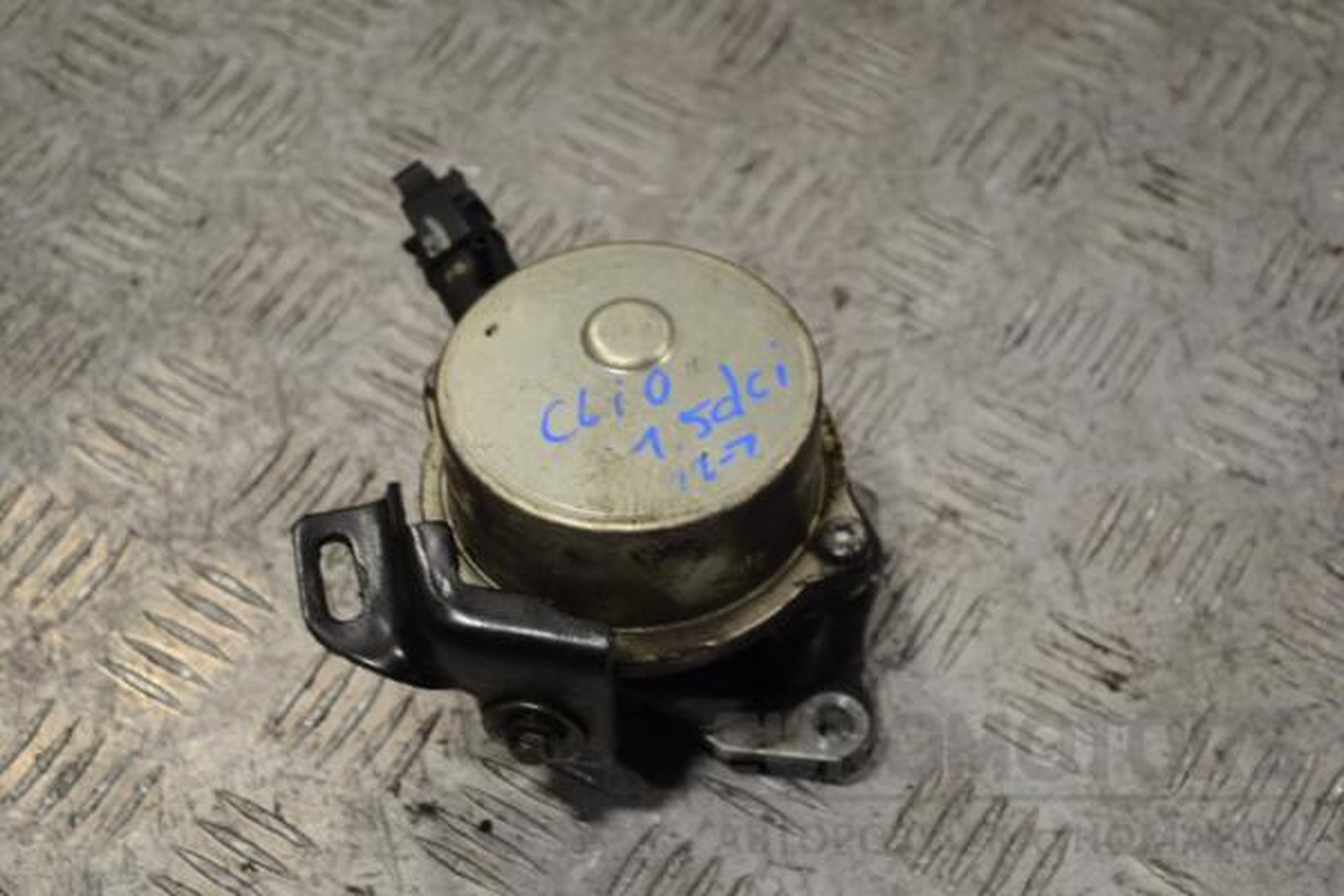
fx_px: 2688
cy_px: 448
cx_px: 672
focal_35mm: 72
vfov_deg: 18.9
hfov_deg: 28.1
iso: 100
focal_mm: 48
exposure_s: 1/30
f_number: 5.3
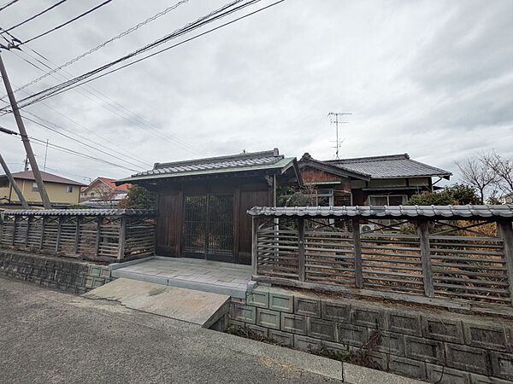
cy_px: 192
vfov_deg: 85.7
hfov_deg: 102.1
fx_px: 207
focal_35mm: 14
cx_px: 256
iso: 53
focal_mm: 1.83
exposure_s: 1/120
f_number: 2.2
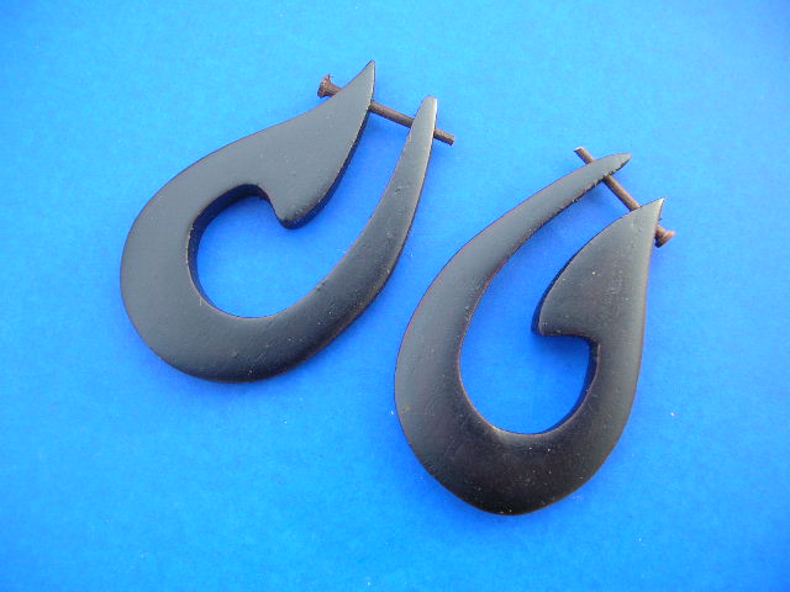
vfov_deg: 40.7
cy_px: 296
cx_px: 395
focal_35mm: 35
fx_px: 799
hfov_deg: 52.6
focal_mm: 5.8
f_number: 2.8
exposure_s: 1/50.4
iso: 50
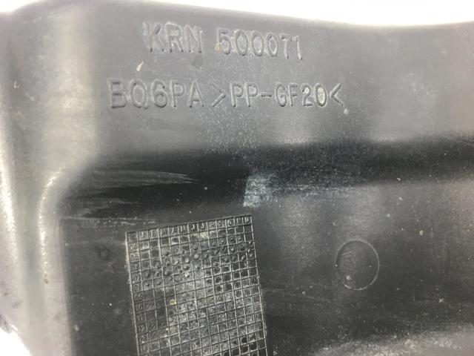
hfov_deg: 61.7
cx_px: 237
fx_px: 397
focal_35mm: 29
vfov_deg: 48.2
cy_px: 178
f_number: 2.2
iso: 80
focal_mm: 4.15
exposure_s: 1/33
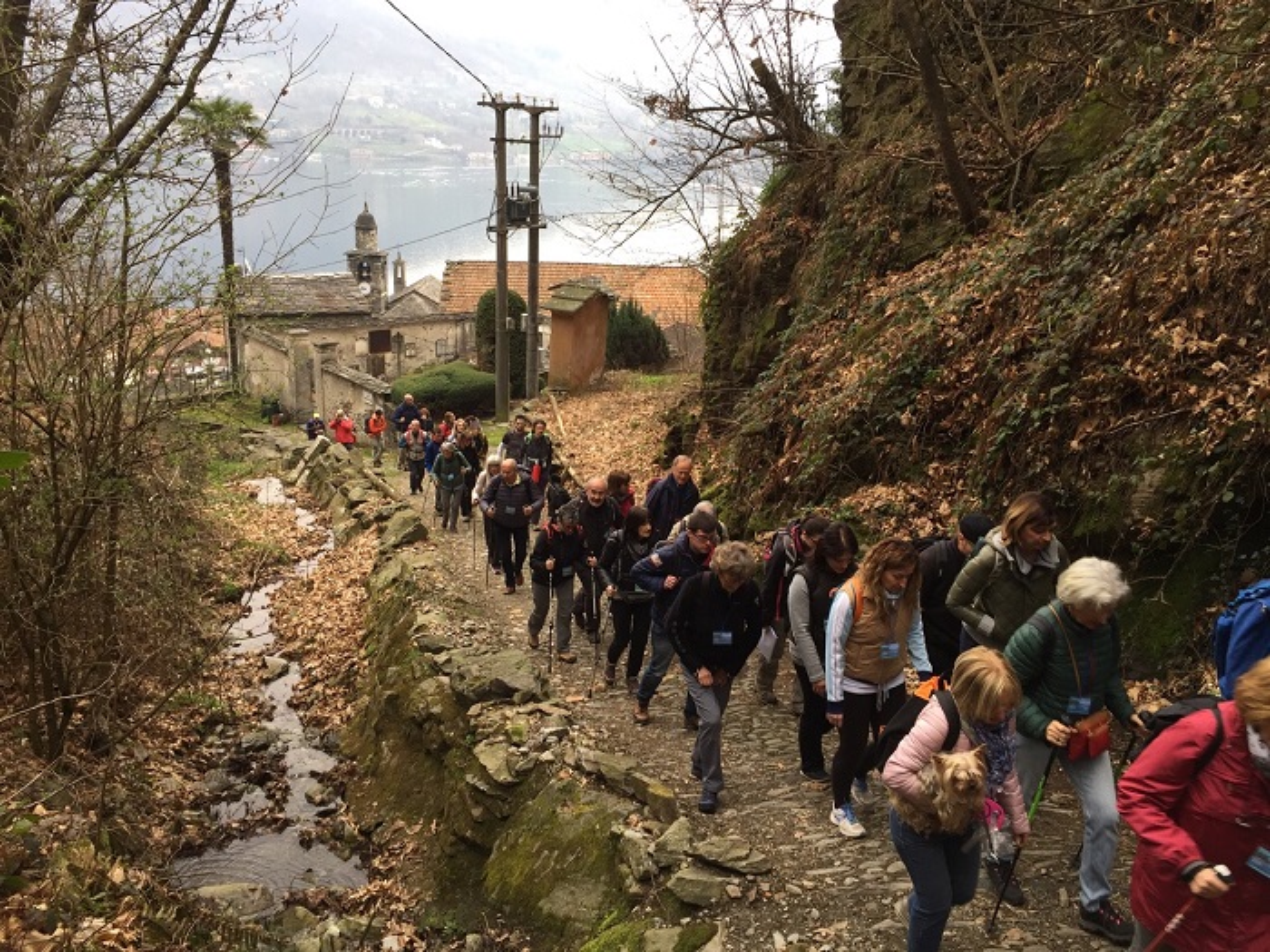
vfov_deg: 48.2
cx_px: 635
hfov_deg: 61.7
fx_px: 1064
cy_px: 476
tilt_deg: -17.1
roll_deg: -1.6
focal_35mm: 29
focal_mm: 4.15
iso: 40
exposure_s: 1/50
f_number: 2.2
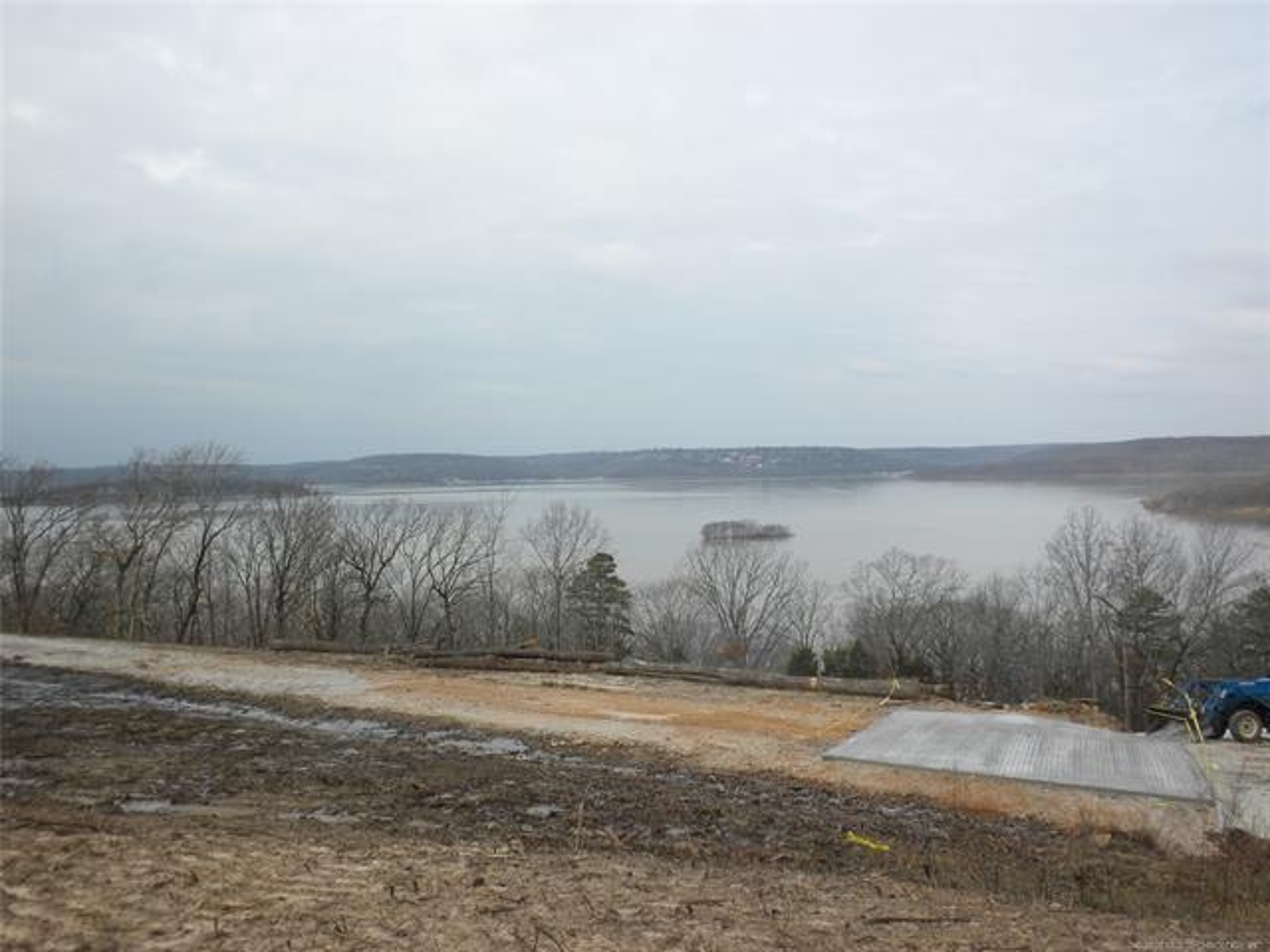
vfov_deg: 38.7
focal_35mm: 37
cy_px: 476
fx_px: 1357
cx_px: 635
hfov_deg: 50.1
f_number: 10
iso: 64
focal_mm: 6.6
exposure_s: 1/106
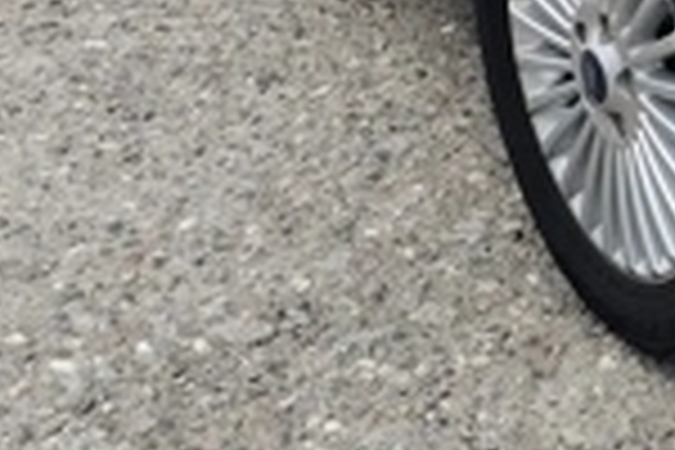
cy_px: -320
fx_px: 2269
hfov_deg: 15.3
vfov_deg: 10.7
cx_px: 1089
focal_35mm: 121
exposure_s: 1/940
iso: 100
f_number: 1.8
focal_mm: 4.75
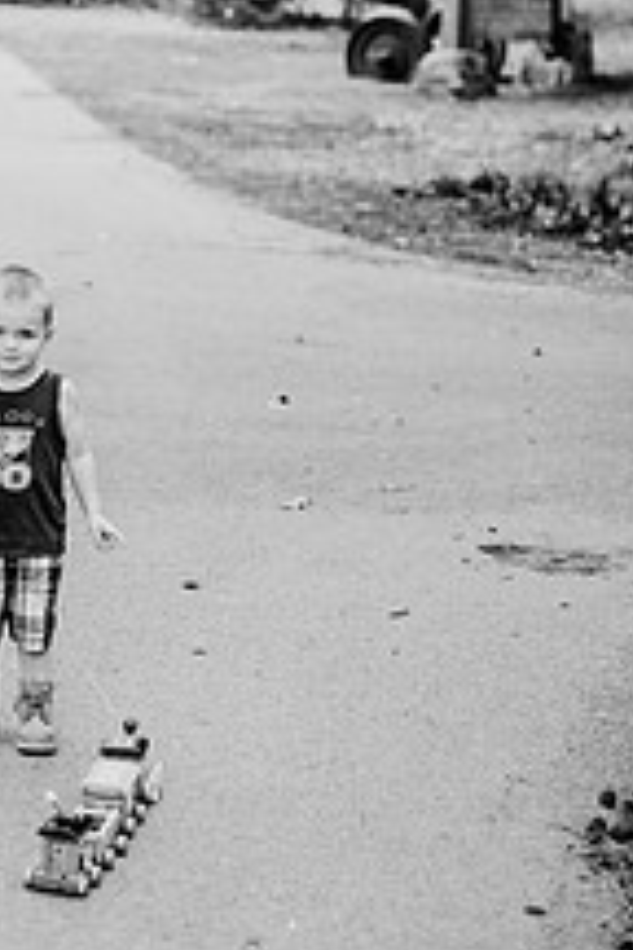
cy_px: 167
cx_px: 13
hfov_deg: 13.0
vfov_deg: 19.4
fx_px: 2743
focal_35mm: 104
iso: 200
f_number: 2.2
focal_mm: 50
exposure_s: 1/1000
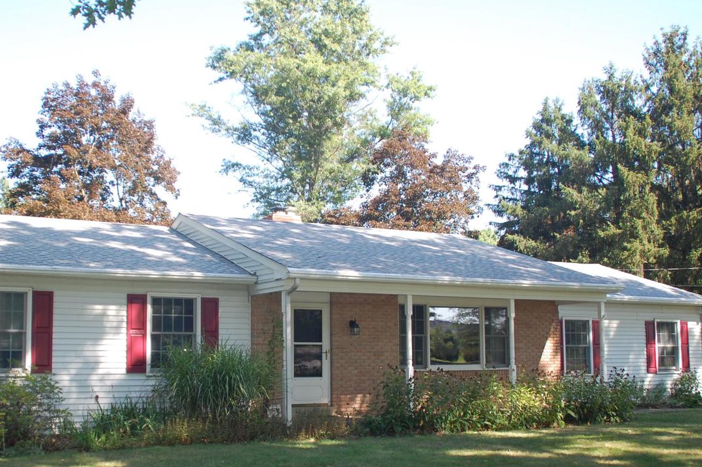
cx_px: 272
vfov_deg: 30.4
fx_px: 857
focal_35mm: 44
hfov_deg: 44.2
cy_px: 277
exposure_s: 1/500
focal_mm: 22
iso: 400
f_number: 3.5
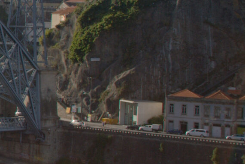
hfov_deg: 14.0
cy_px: 31
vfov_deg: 11.3
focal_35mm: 121
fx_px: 825
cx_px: -257
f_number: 8
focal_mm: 18
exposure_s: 1/250
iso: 100
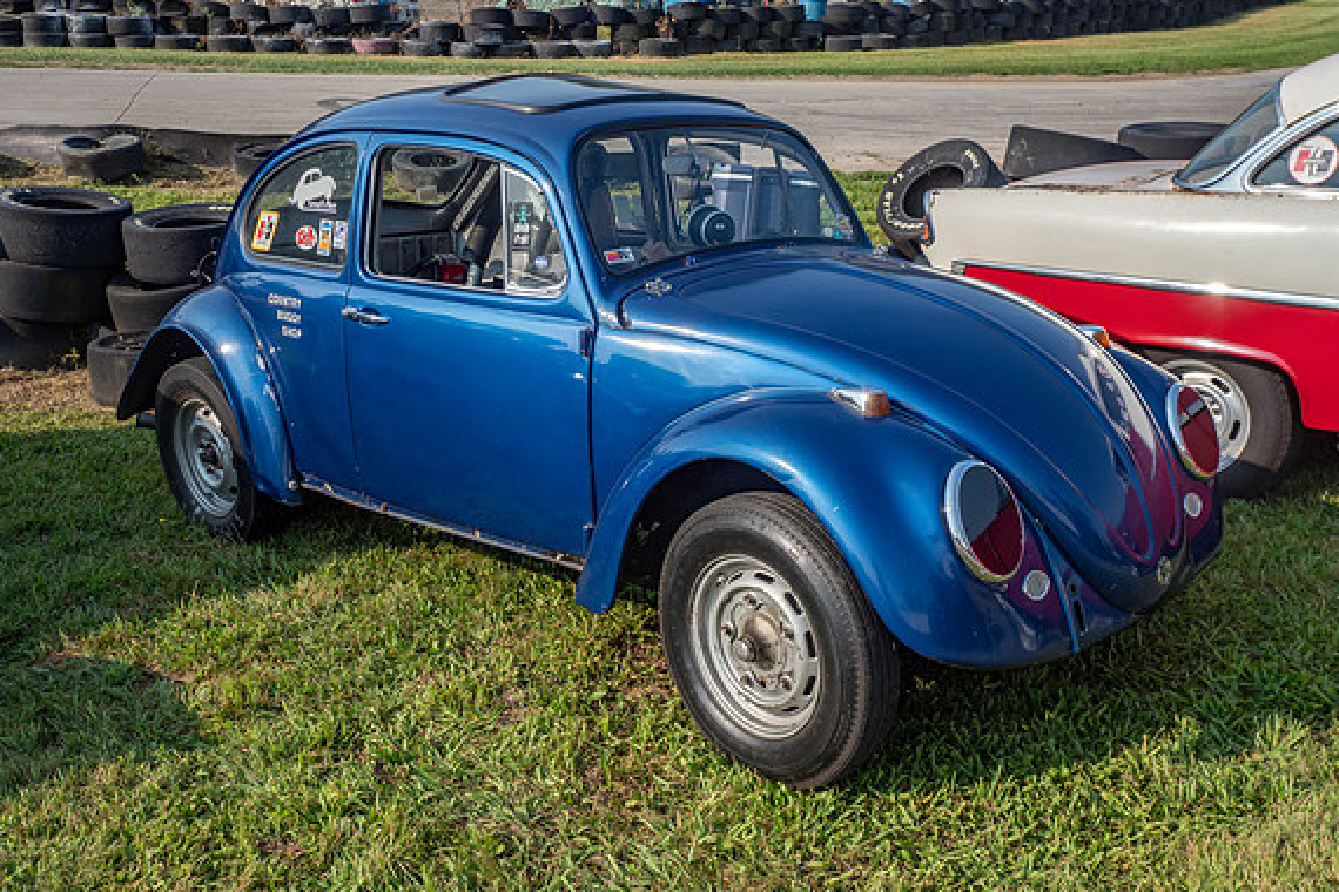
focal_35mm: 36
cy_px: 442
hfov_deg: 53.1
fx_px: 1339
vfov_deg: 36.9
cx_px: 670
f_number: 7.1
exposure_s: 1/500
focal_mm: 17
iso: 200
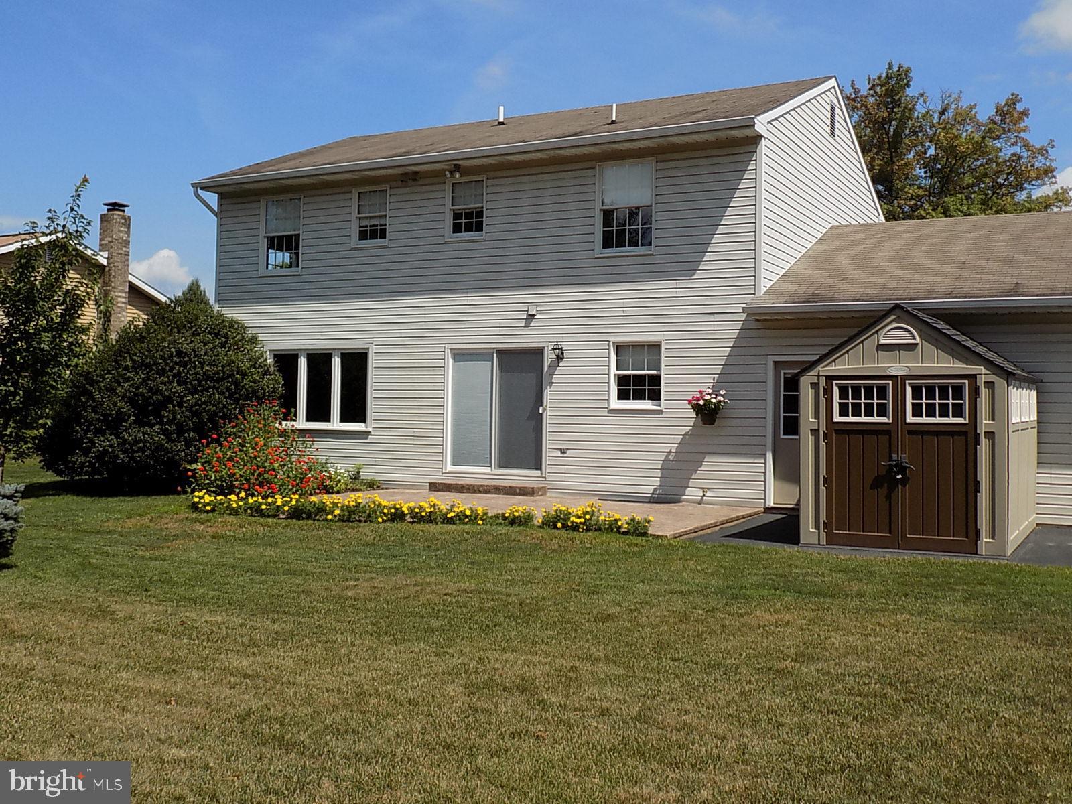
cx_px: 536
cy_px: 402
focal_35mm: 34
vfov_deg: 41.8
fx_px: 1053
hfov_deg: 54.0
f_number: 3.4
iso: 80
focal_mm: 6.1
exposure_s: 1/1500
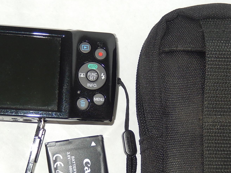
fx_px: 474
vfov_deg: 20.5
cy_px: 131
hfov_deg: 27.4
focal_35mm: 71
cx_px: 121
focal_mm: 7.3
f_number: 4.2
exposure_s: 1/30
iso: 200
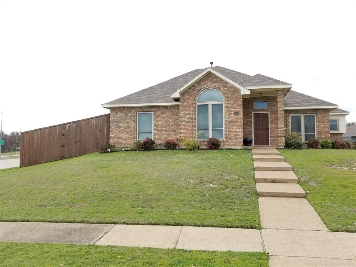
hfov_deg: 67.3
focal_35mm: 26
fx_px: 267
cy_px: 134
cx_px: 178
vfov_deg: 53.1
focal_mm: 4.3
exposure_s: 1/962
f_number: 1.7
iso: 50
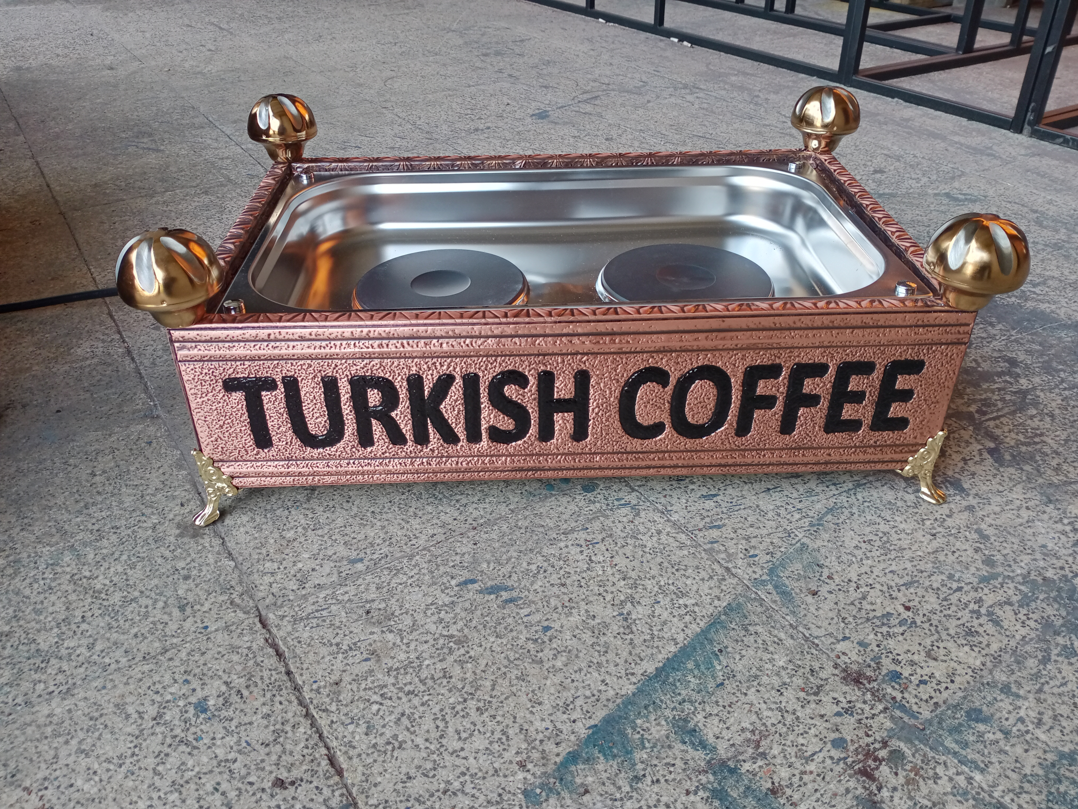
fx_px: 872
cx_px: 539
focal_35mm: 28
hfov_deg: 63.4
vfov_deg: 49.7
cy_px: 404
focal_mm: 4.05
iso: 111
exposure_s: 1/147
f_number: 1.8
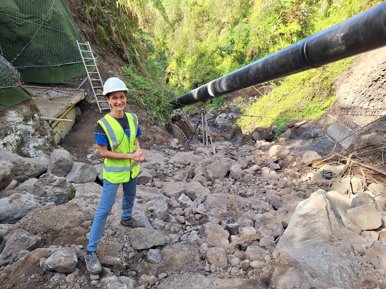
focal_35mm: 23
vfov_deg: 58.9
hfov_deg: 73.9
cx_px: 193
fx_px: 256
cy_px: 144
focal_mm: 5.54
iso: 40
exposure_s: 1/256
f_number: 1.8
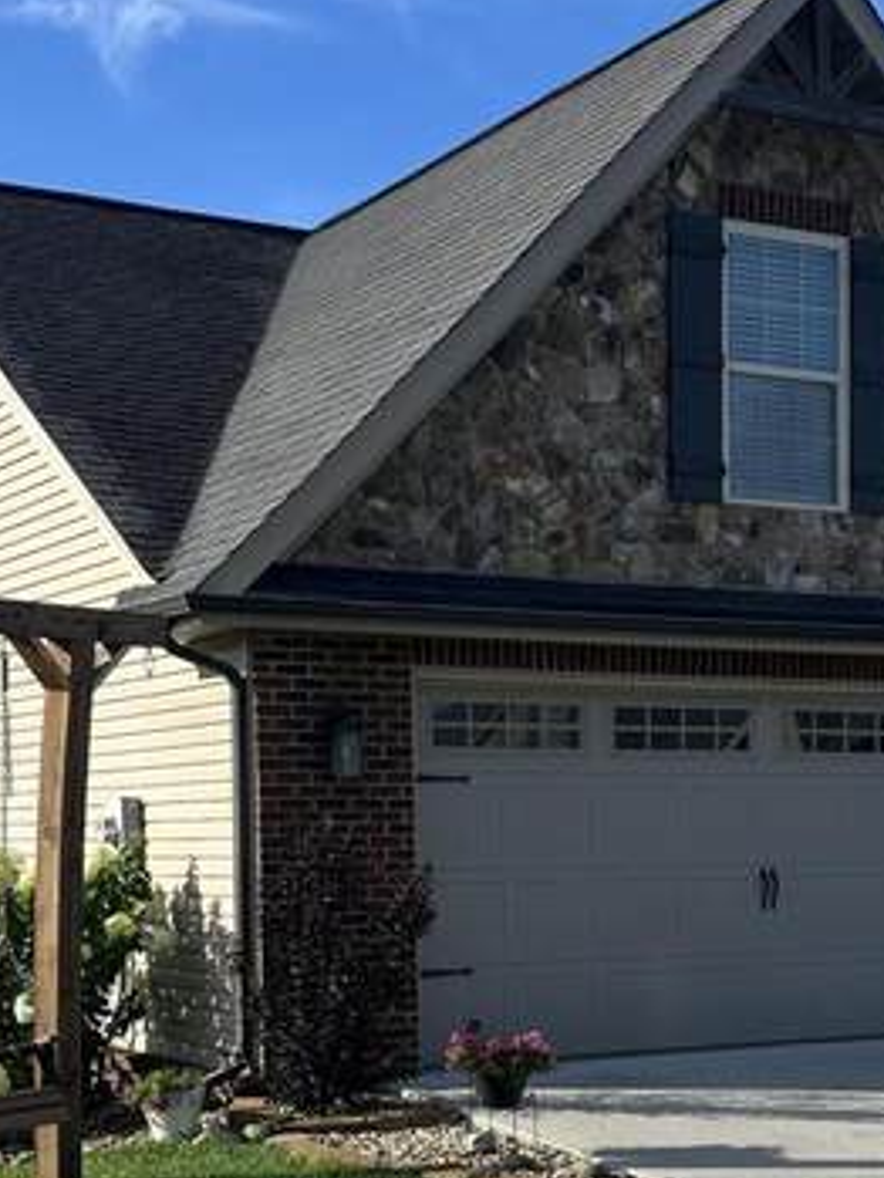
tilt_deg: -1.5
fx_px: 2246
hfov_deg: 22.1
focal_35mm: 66
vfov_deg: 28.9
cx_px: 611
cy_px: 881
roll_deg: -0.5
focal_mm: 6.86
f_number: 1.78
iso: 80
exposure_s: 1/3472
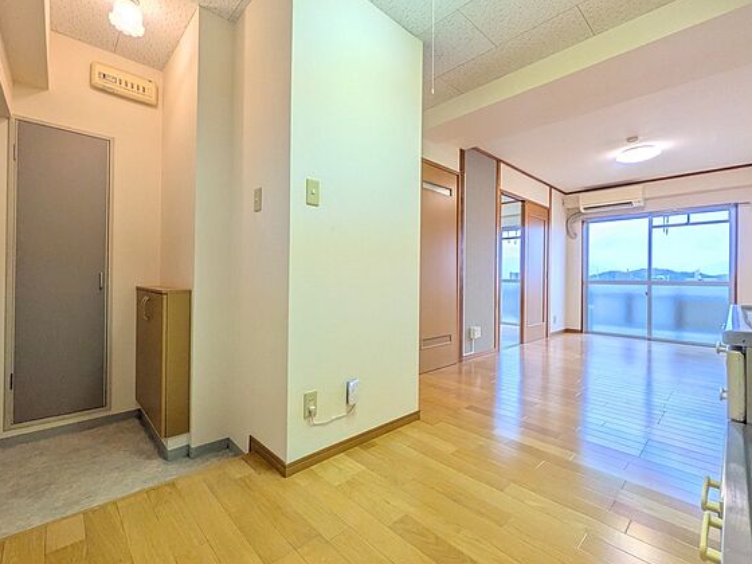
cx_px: 359
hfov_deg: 94.4
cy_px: 277
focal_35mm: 16
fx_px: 348
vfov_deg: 78.1
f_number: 2.2
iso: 90
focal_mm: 1.83
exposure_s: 1/100
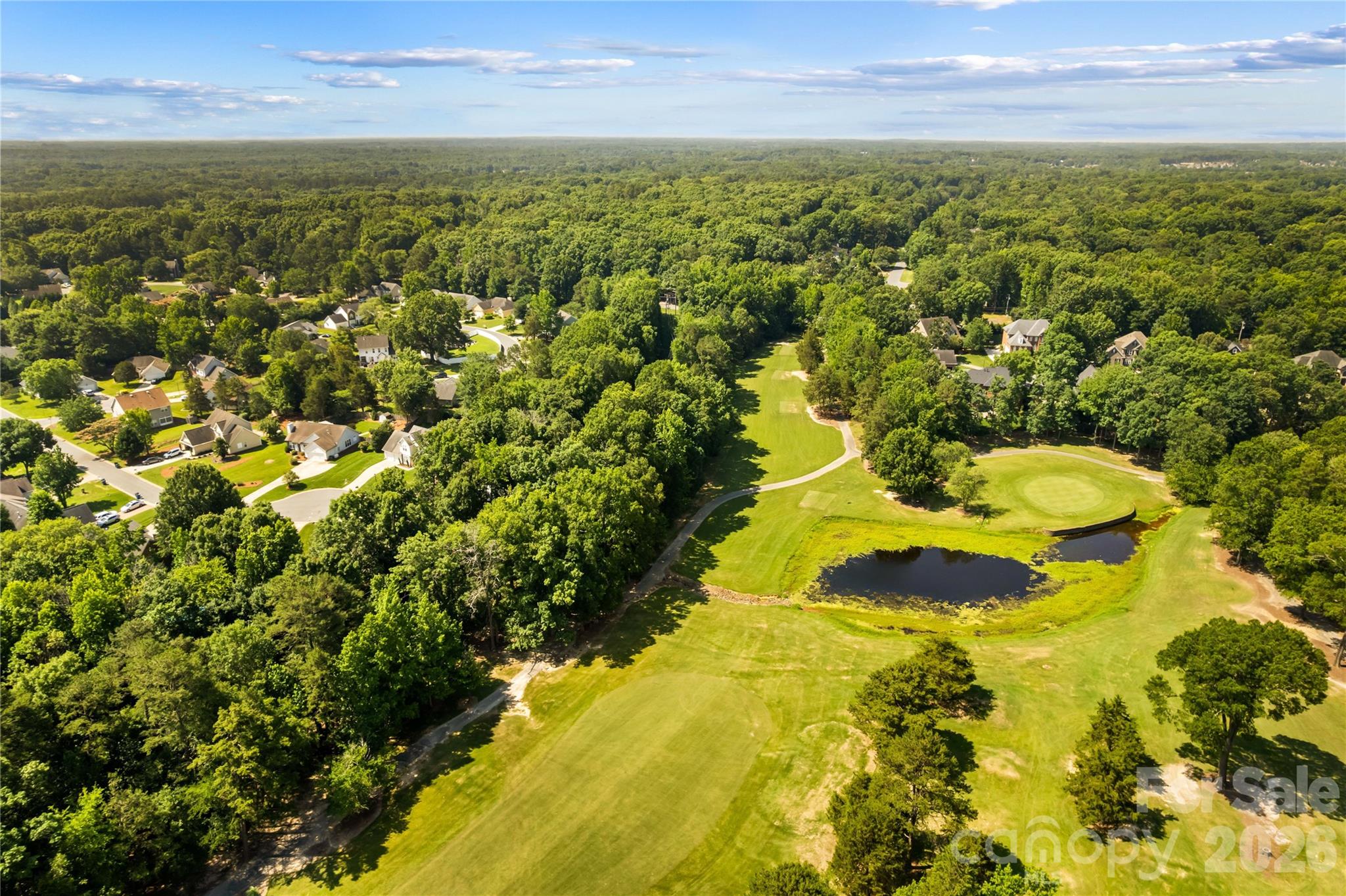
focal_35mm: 22
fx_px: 822
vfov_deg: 57.2
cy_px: 448
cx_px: 673
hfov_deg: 78.6
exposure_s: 1/1000
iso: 120
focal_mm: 8.38
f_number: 2.8
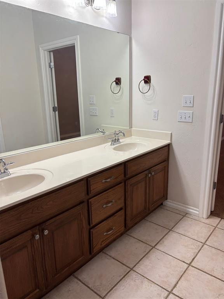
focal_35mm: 26
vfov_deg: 67.3
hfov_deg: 53.1
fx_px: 224
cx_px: 112
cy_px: 150
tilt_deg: -16.1
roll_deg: -0.3
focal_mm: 5.96
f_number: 1.6
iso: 80
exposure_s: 1/120
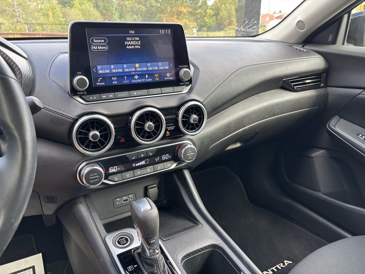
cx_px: 182
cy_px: 137
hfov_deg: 67.3
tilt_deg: -19.7
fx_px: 274
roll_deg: -0.3
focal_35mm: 26
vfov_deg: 53.1
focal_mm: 5.96
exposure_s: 1/121
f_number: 1.6
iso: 100
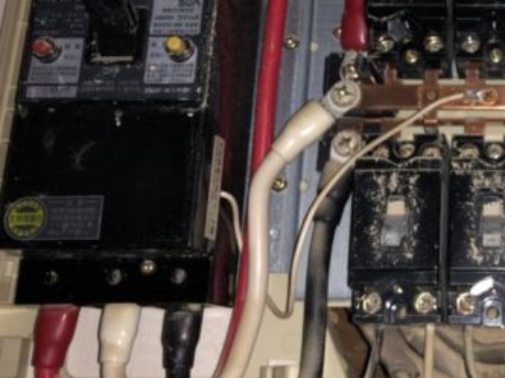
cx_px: 485
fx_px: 861
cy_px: 98
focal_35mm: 59
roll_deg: -1.1
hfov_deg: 30.7
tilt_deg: +18.3
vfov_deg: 24.6
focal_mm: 4
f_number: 1.8
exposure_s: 1/22
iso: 25
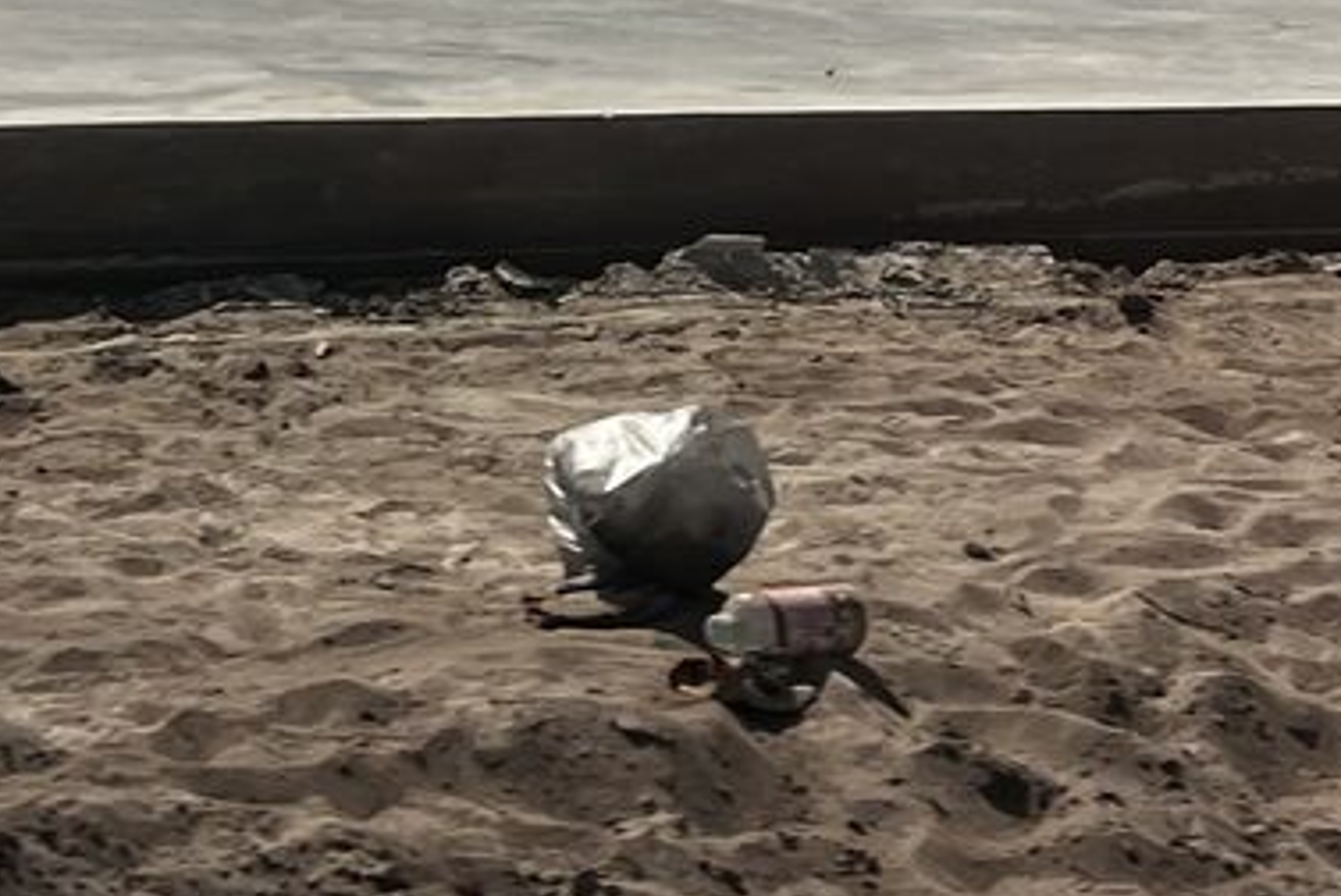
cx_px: 43
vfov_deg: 10.1
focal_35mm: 129
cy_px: -715
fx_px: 4809
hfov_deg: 15.6
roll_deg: -1.0
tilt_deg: +2.4
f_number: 1.5
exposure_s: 1/194
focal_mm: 5.7
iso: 40
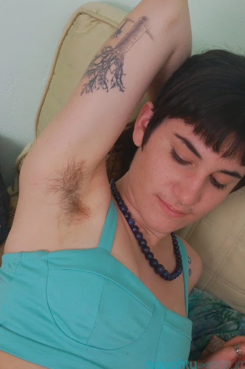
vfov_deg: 26.7
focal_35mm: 76
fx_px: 778
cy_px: 178
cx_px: 123
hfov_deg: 17.9
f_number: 20
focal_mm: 48
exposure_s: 1/320
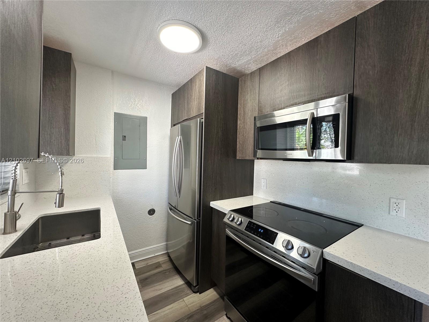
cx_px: 214
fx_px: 174
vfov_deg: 85.7
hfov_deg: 102.1
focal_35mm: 14
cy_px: 161
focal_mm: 2.22
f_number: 2.2
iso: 160
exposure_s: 1/99
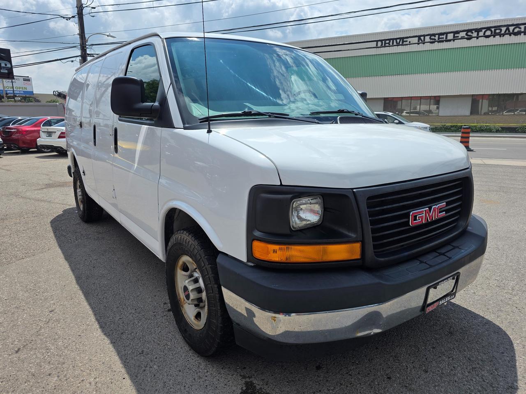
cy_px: 197
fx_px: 349
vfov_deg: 58.9
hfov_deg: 73.9
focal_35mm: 23
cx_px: 263
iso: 80
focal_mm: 6.3
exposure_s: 1/7944
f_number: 1.7
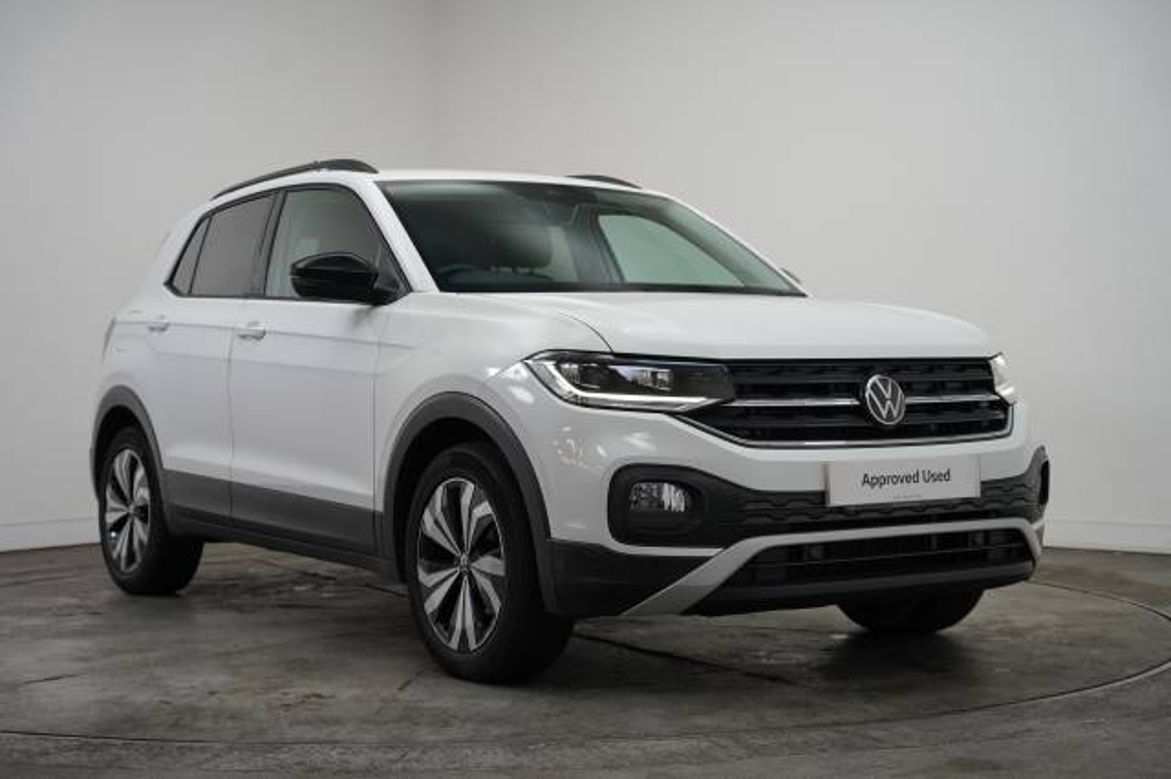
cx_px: 586
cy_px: 390
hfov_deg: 35.7
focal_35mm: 56
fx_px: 1817
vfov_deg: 24.2
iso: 800
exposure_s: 1/160
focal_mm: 55.9
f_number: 4
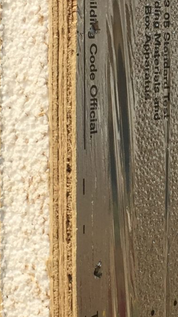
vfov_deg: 18.0
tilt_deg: -3.7
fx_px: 1000
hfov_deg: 10.1
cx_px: 150
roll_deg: +0.1
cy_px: 109
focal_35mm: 119
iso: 32
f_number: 2.2
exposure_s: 1/2825
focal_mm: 4.15
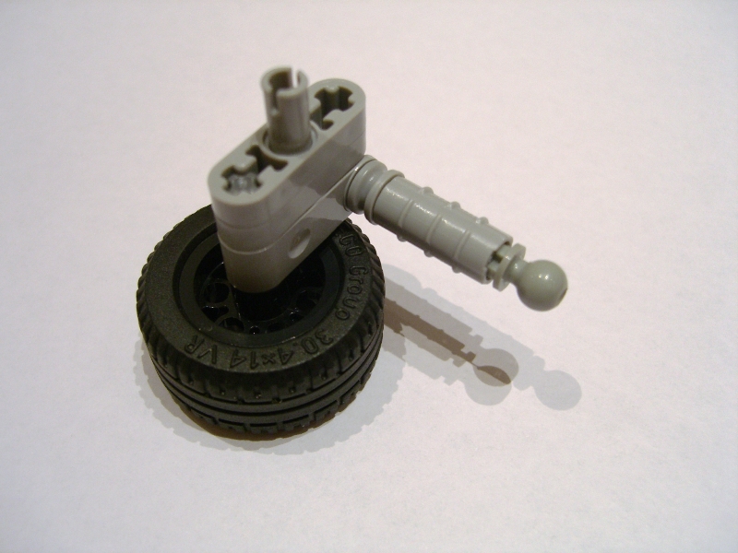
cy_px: 276
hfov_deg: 49.0
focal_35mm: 38
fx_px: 810
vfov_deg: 37.7
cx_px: 369
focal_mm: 7.9
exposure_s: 1/40
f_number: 2.8
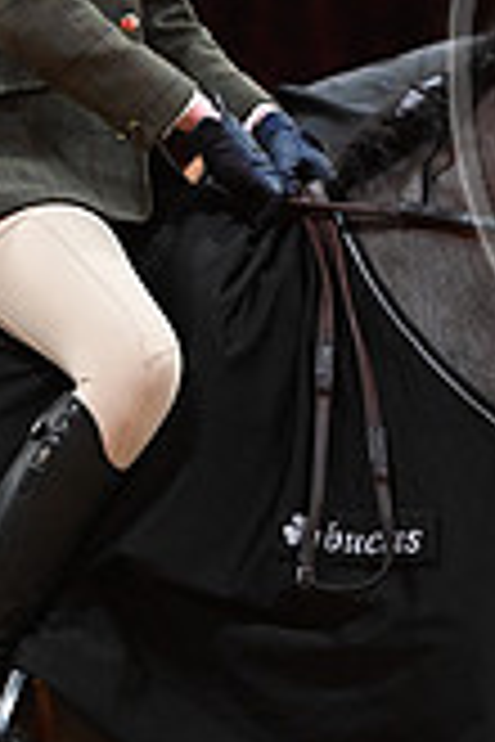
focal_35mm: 359
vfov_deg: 5.7
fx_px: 7404
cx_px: 864
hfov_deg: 3.8
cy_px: 2
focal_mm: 102
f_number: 4.5
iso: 6400
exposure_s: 1/500
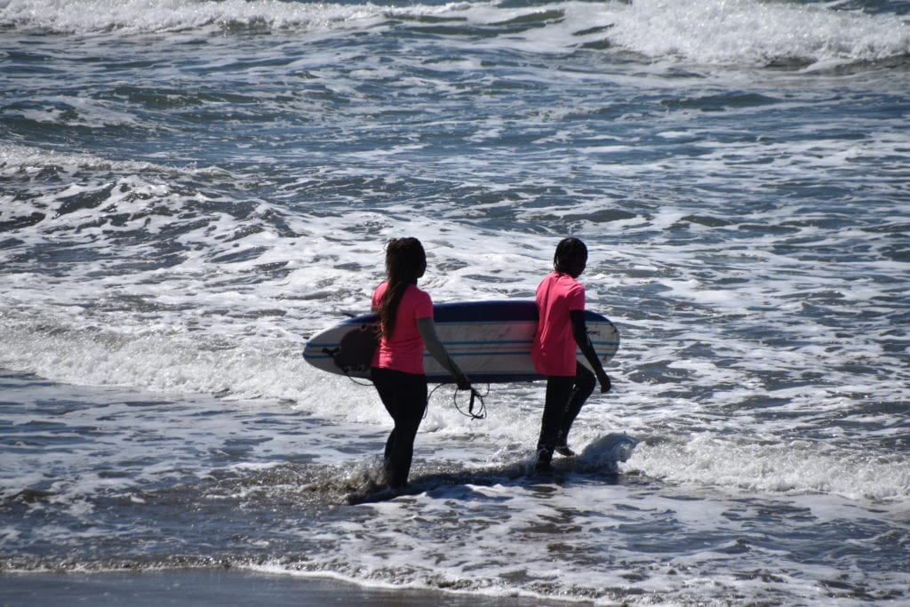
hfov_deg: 5.5
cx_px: 455
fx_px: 9480
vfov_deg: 3.7
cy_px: 304
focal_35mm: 375
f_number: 6.3
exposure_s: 1/1600
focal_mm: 250
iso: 200
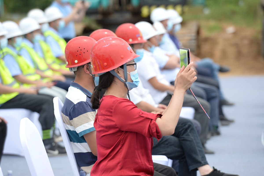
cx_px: 132
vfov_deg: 7.4
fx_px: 1356
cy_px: 88
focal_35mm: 185
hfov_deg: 11.1
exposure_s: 1/250
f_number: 5
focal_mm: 185
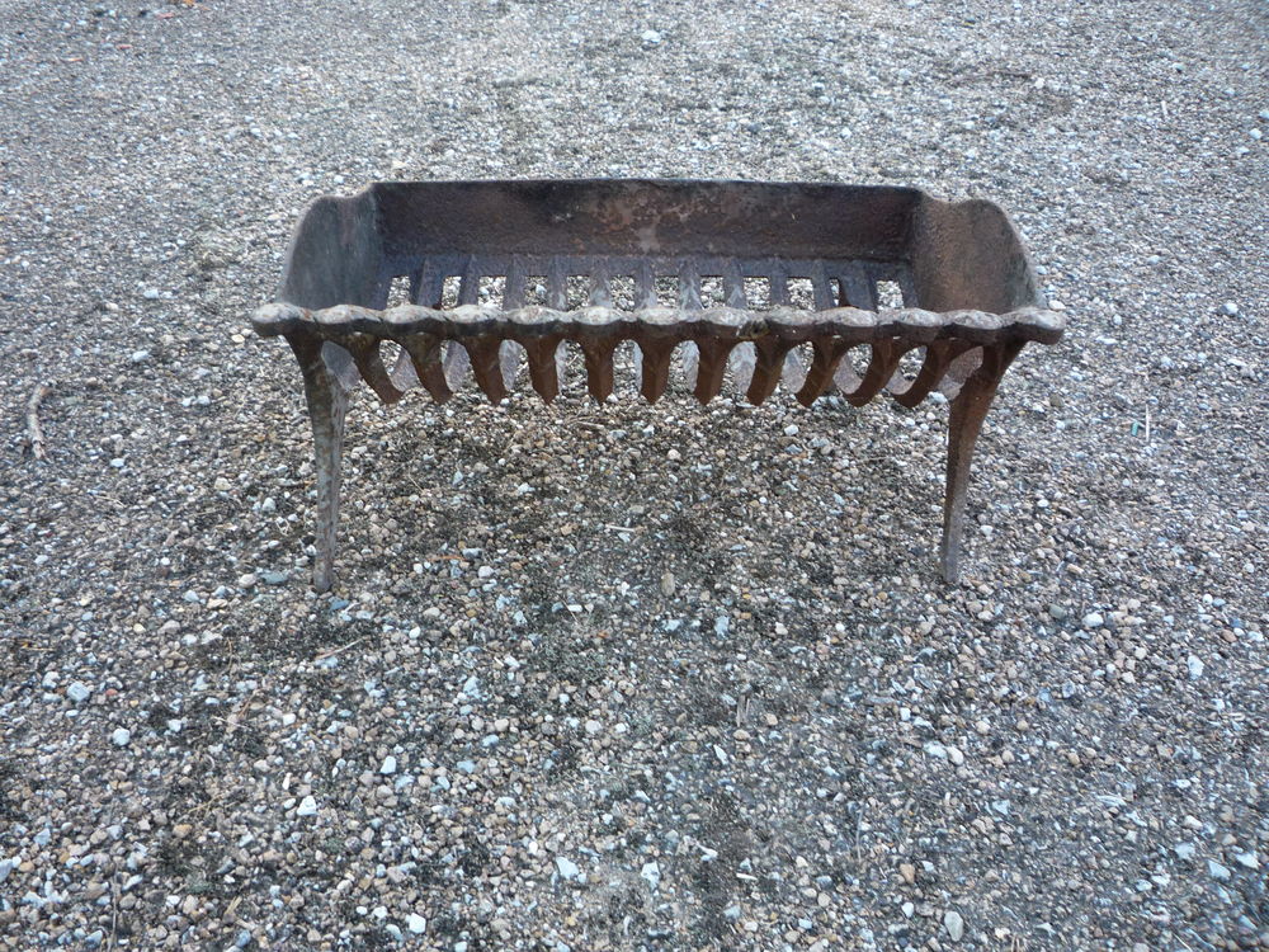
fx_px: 1100
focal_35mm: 30
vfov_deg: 46.8
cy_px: 476
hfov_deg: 60.0
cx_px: 634
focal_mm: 5.2
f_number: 3.3
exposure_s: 1/40
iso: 100
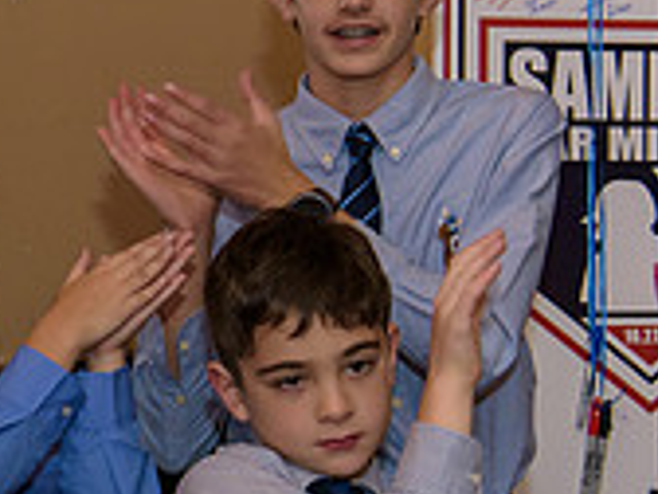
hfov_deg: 13.6
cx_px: -431
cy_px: 292
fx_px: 2528
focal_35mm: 133
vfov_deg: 11.1
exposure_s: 1/125
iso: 1600
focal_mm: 40
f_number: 3.2
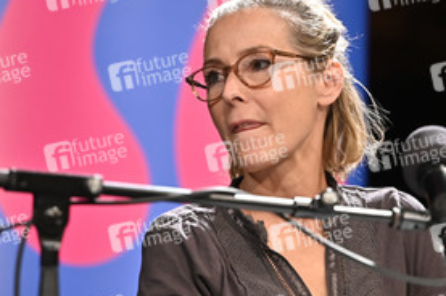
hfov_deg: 6.3
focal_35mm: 326
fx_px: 4034
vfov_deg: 4.2
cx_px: 268
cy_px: 193
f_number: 2.8
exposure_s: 1/320
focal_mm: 200
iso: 1600
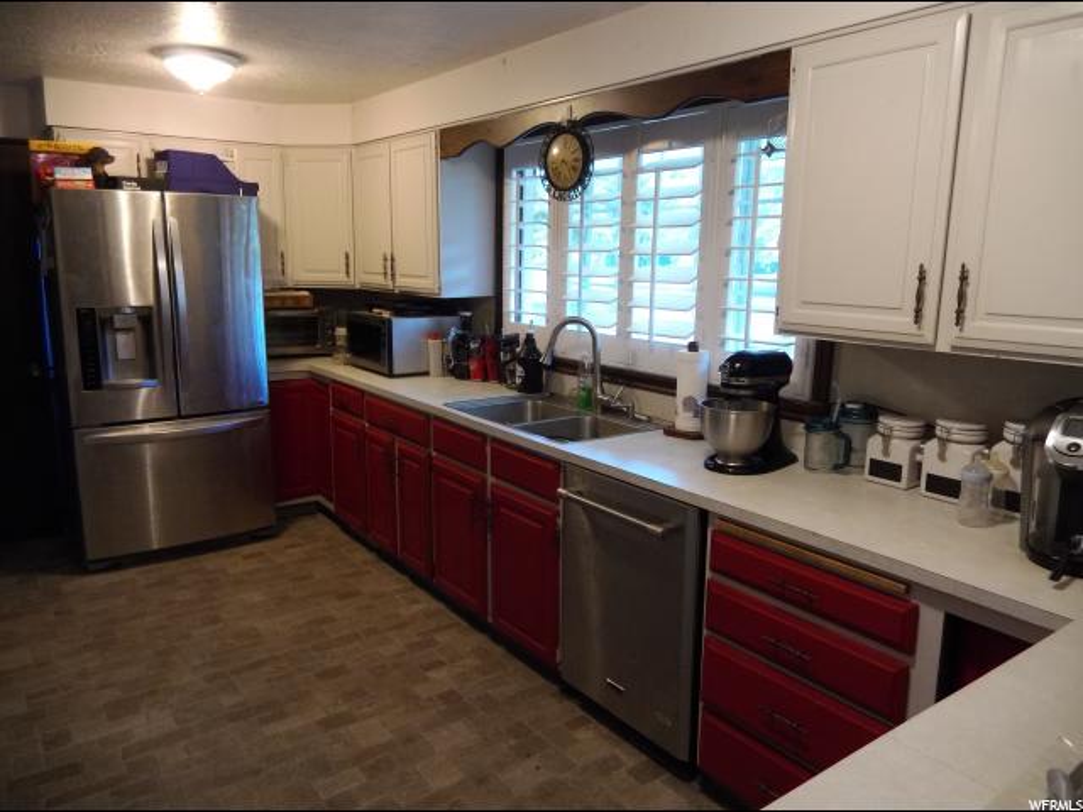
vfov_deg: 54.9
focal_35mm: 25
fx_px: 782
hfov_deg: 69.4
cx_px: 542
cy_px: 406
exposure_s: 1/30
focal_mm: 4.5
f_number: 3.5
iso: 360
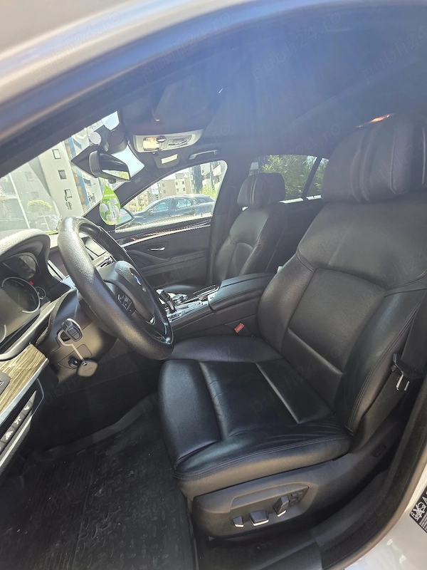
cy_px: 285
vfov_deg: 106.2
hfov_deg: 89.9
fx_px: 214
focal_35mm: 13
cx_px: 214
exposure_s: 1/101
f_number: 1.9
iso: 25
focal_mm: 2.2
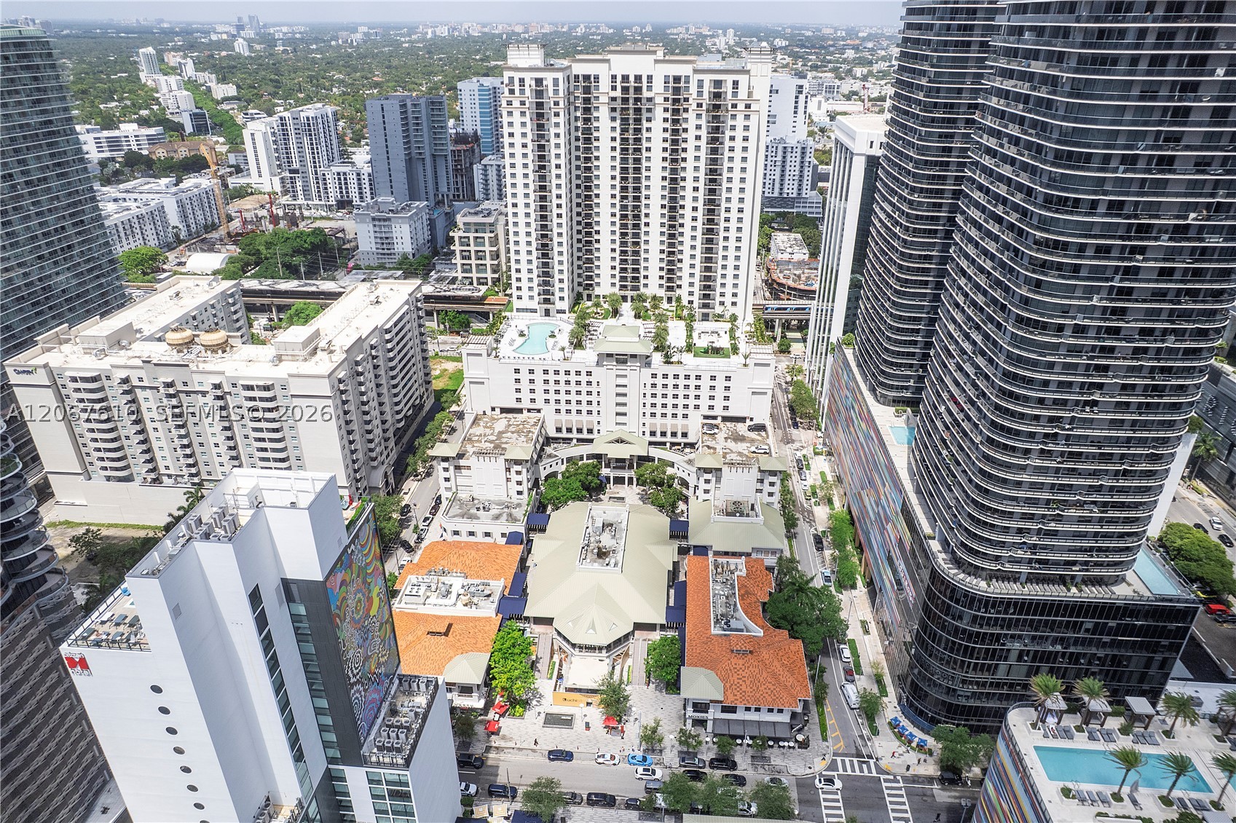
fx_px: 755
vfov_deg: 57.2
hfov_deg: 78.6
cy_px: 412
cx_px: 618
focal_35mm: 22
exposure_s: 1/2500
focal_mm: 8.38
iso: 100
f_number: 2.8
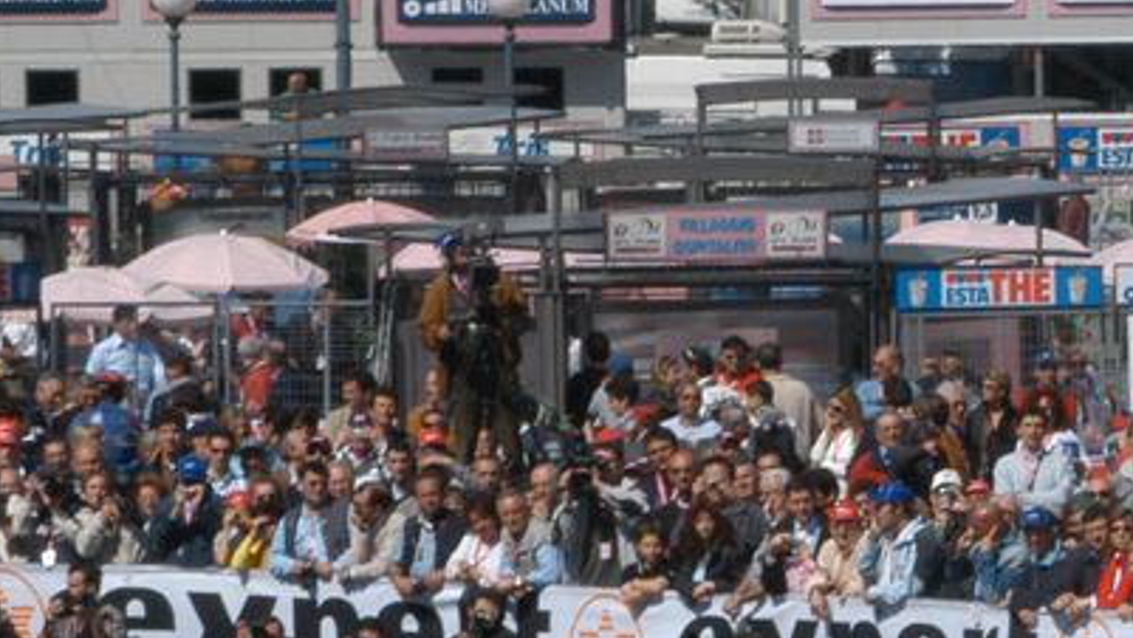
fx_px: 12954
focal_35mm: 431
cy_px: 634
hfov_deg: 5.0
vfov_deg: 2.8
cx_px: 1099
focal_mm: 86
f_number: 20
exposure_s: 1/180
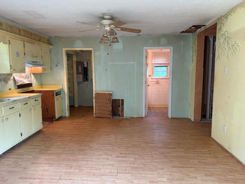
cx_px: 119
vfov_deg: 54.9
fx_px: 177
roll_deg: +0.2
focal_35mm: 25
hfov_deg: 69.4
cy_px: 94
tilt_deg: -6.3
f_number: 1.78
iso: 200
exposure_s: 1/101
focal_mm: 6.76
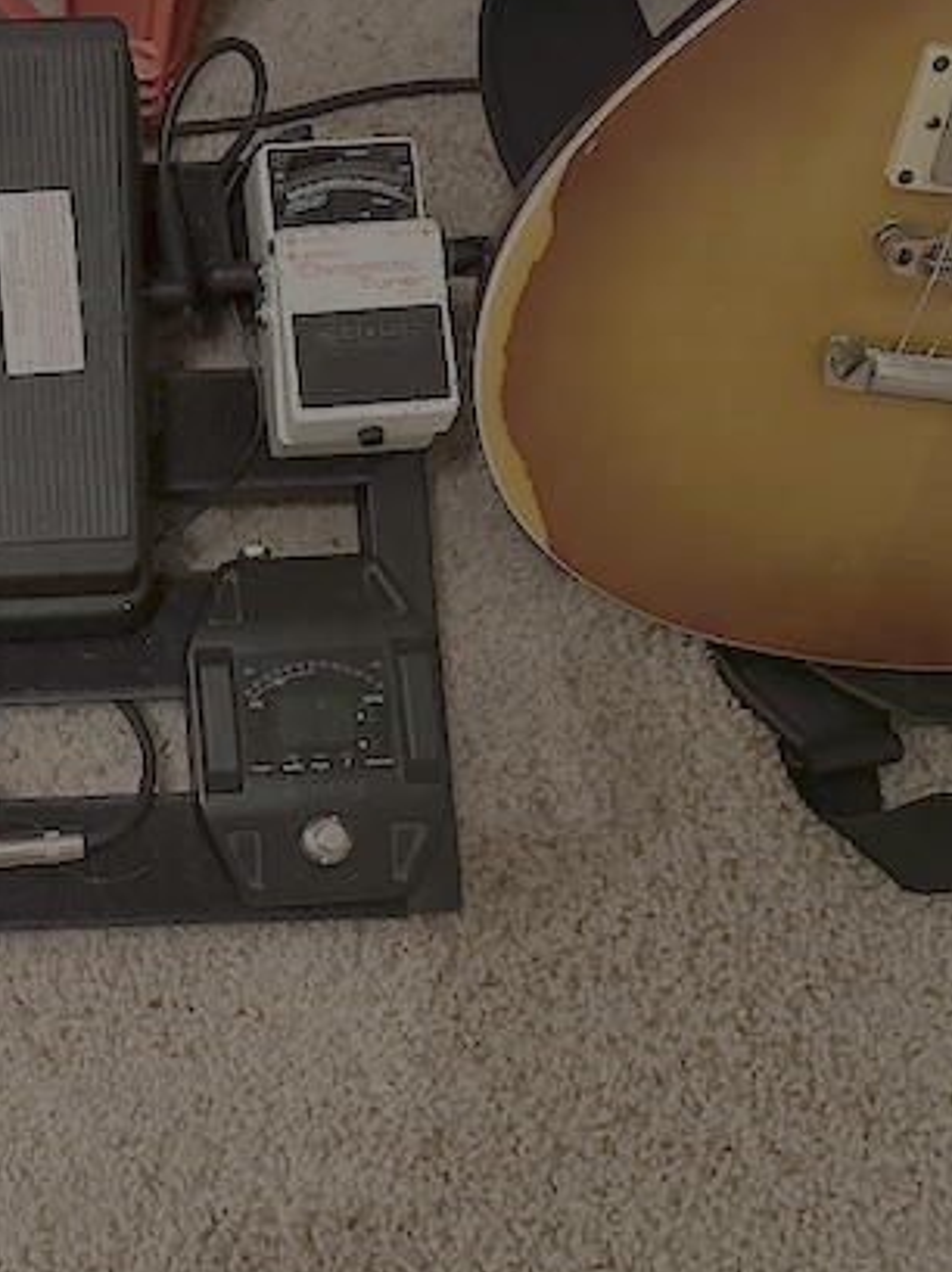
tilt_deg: -66.1
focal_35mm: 47
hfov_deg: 29.4
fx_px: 1726
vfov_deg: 40.5
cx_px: 72
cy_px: 610
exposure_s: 1/30
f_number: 1.78
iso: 1000
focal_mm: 6.86
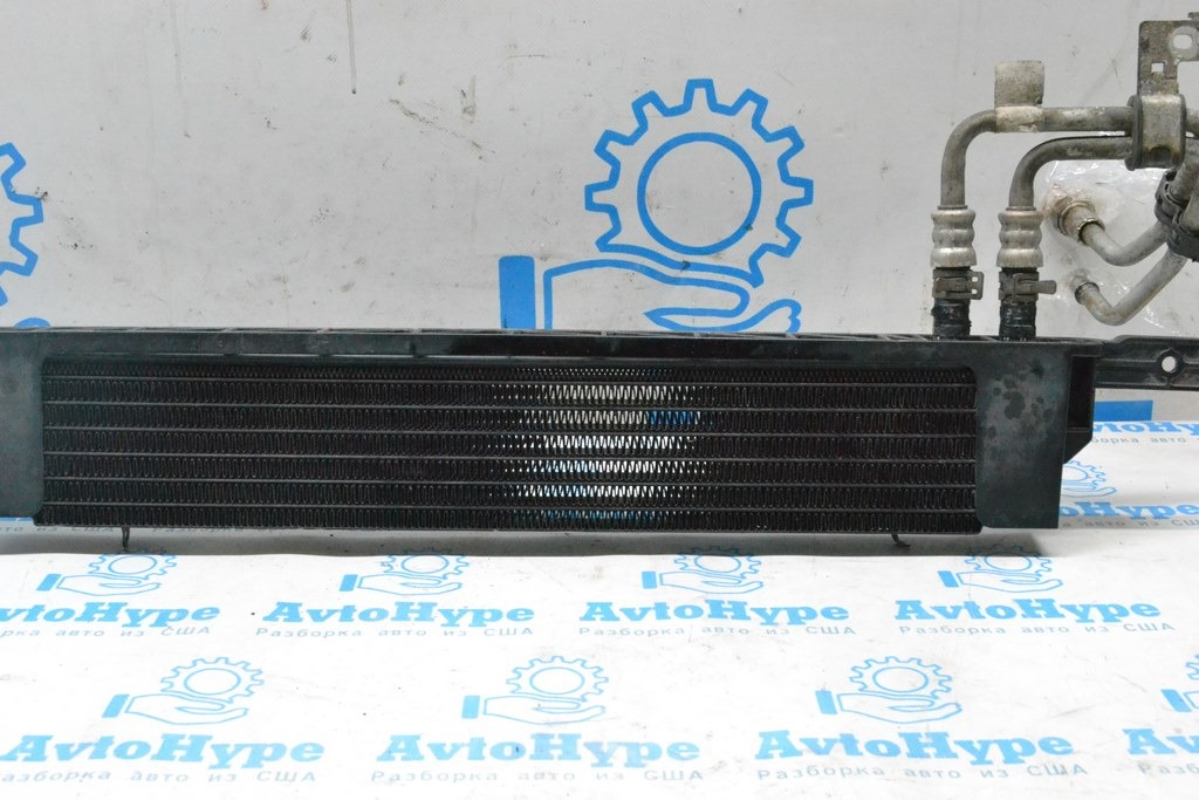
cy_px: 400
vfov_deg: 29.9
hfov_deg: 43.6
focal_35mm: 45
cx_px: 600
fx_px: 1499
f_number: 9
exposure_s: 1/160
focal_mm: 30
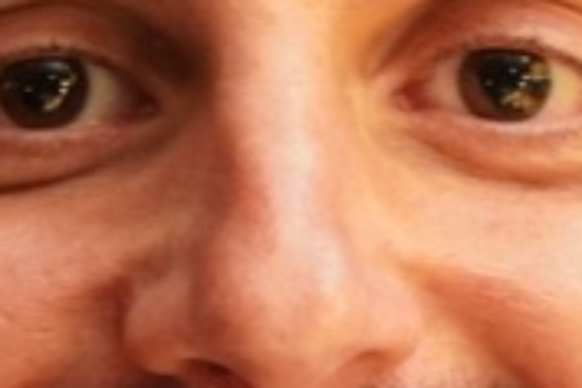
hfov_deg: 3.6
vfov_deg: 2.4
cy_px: 414
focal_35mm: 568
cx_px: 253
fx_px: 9182
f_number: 2
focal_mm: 56
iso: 800
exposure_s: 1/20
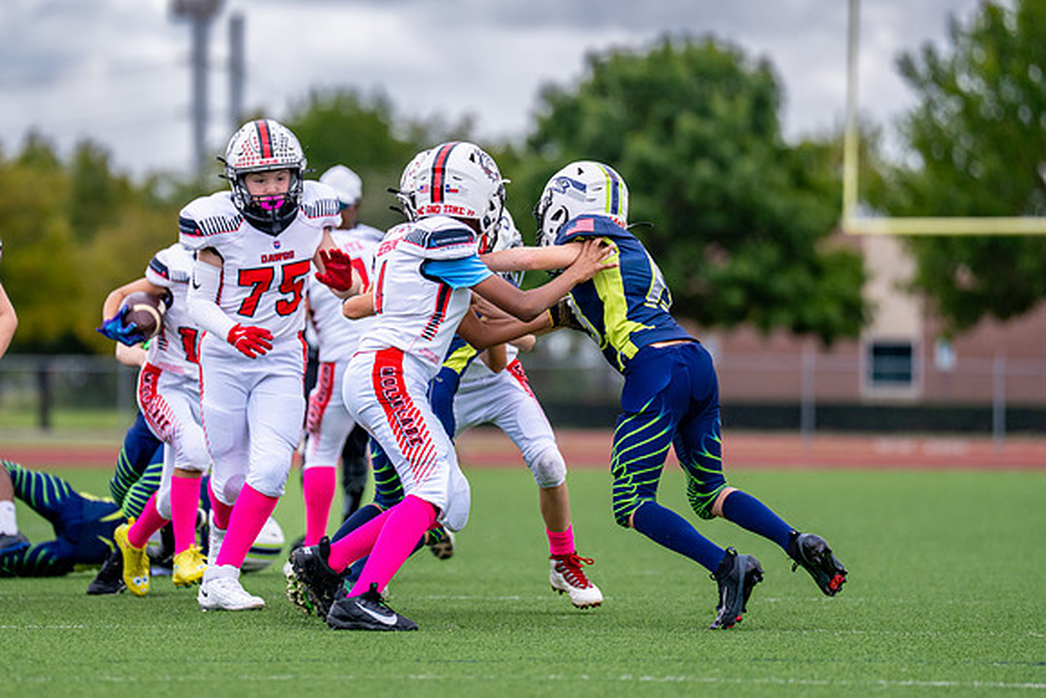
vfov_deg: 4.5
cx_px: 370
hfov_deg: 6.8
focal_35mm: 304
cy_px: 317
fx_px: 8846
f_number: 2.8
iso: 320
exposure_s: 1/2500
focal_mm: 200
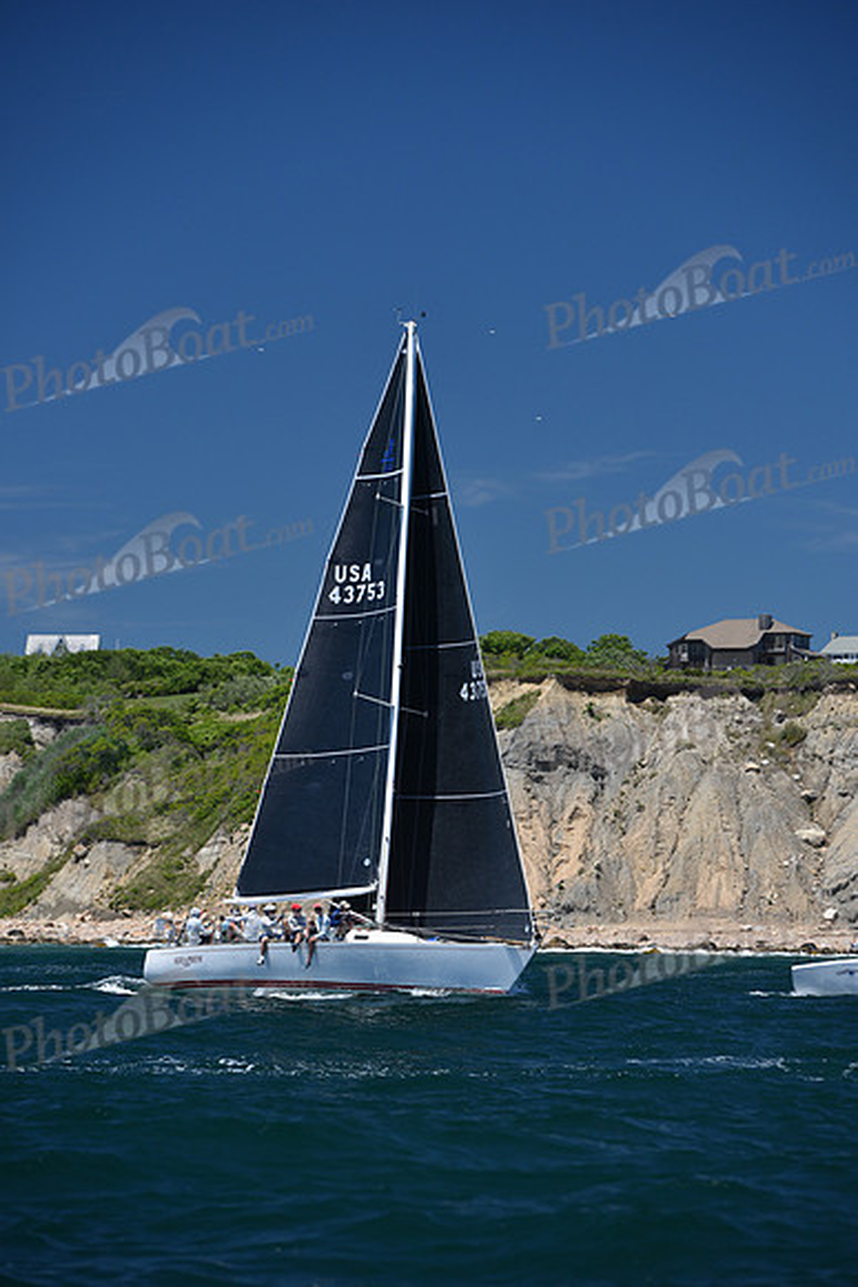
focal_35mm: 155
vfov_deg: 13.2
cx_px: 429
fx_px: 5538
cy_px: 644
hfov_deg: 8.9
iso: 250
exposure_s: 1/800
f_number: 5.6
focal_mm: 155
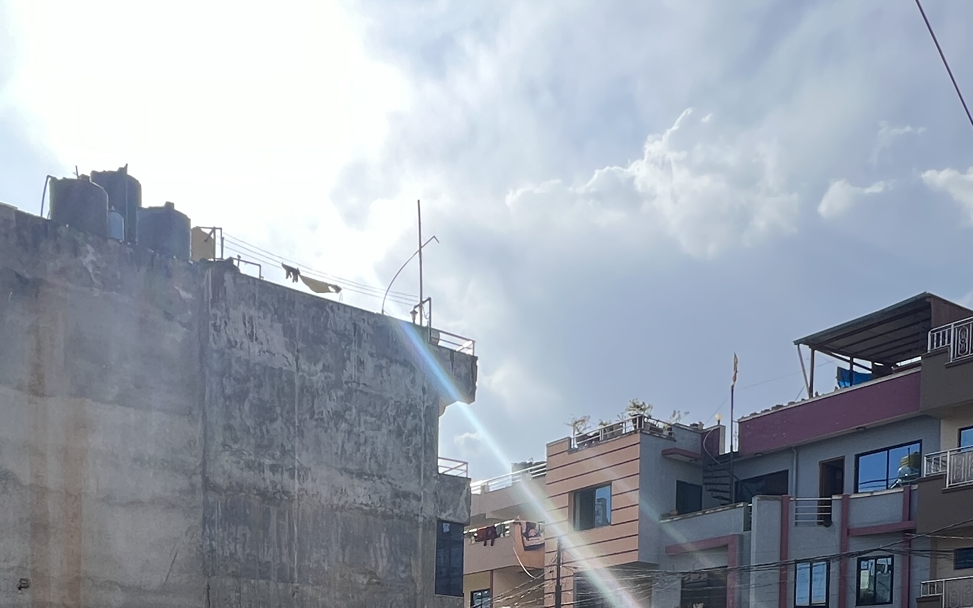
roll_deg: -0.9
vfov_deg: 29.8
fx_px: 928
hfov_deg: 54.9
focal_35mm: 35
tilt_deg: -3.2
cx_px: 391
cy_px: 770
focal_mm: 1.57
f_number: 1.8
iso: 32
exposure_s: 1/960
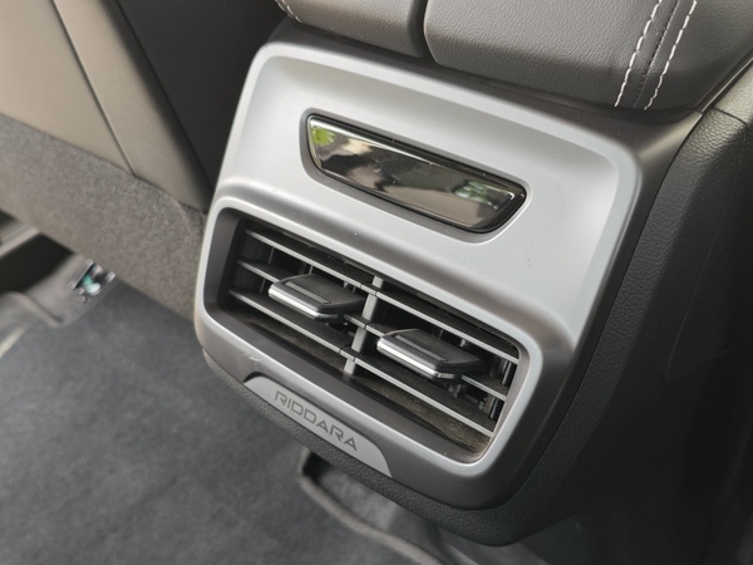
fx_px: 740
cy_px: 282
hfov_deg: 54.0
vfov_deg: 41.8
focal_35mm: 34
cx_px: 376
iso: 80
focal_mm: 4.94
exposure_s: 1/100
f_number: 1.59
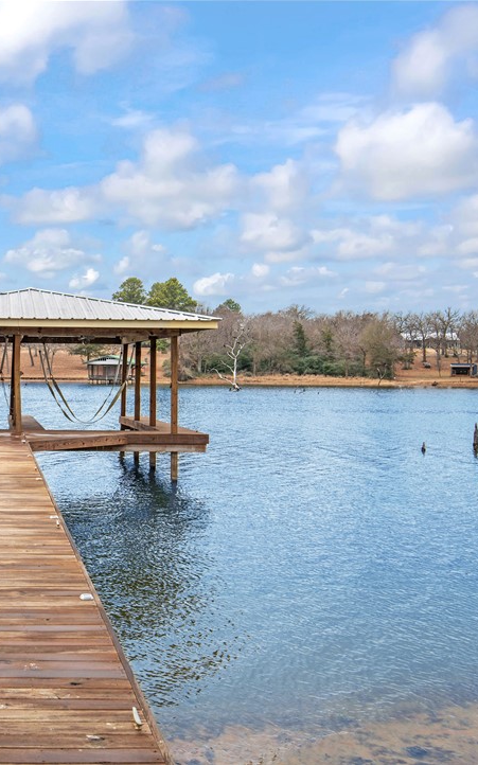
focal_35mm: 46
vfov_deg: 43.5
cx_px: -8
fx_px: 959
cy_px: 382
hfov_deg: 26.4
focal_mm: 30
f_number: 7.1
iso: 100
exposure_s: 1/100
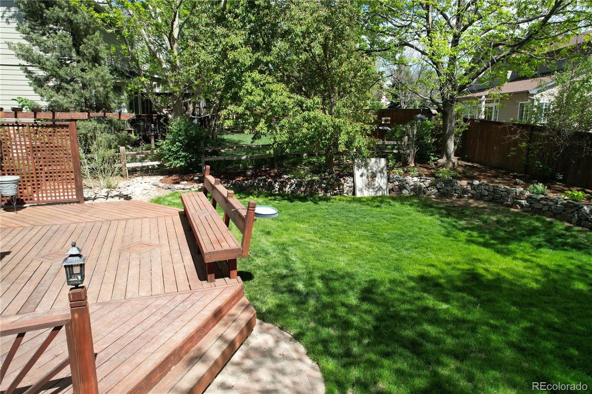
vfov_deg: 57.2
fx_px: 362
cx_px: 296
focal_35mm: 22
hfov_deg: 78.6
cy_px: 197
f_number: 2.8
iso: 100
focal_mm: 8.38
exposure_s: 1/1000
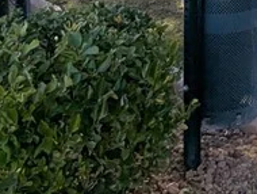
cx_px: 347
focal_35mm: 86
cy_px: -205
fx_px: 639
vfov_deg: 14.2
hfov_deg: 20.5
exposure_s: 1/788
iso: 47
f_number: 2.2
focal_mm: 2.35
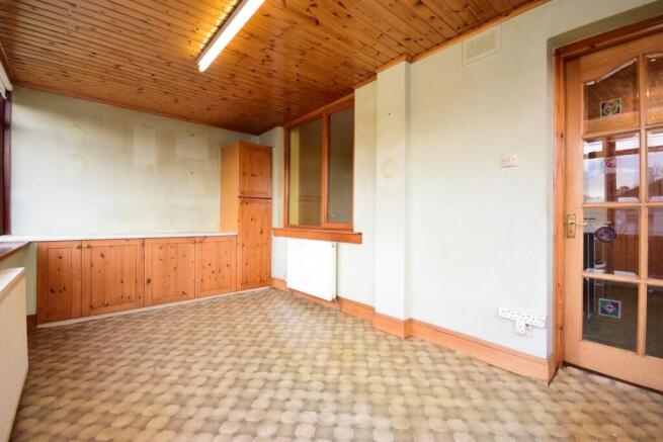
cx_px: 332
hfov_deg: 100.4
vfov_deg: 77.4
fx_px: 276
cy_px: 221
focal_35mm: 15
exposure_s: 1/60
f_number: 8
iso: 800
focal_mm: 10
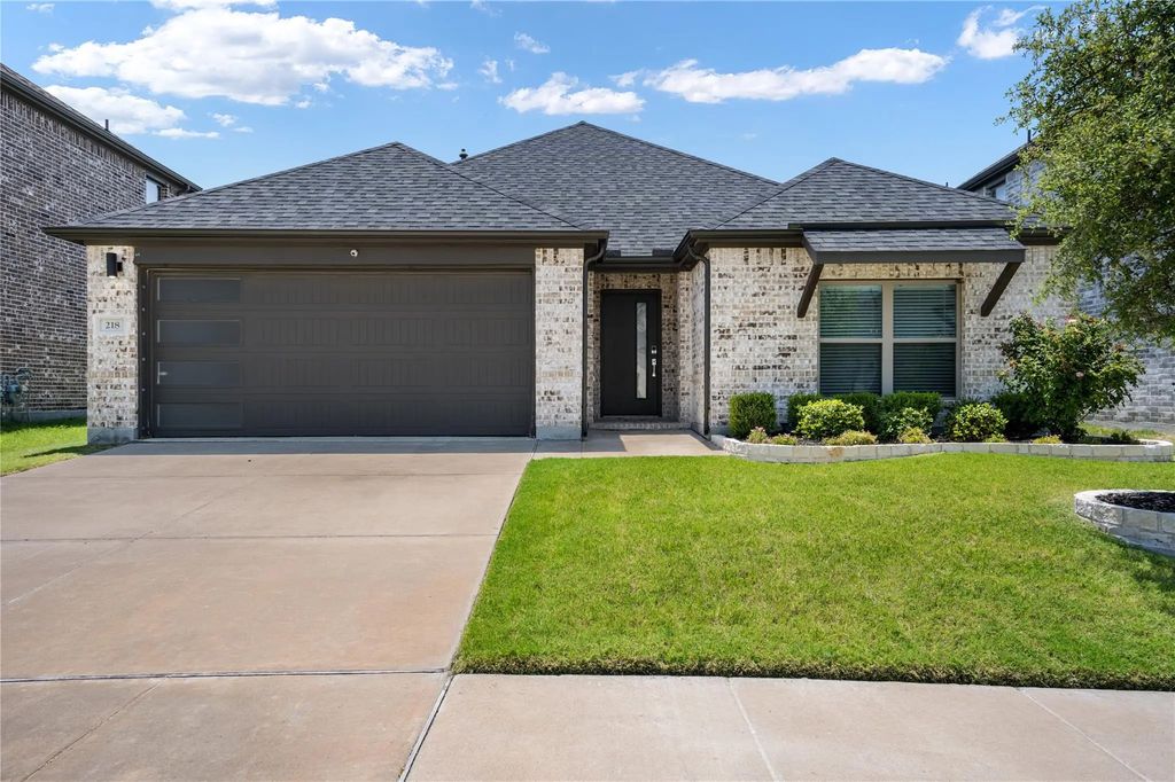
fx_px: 750
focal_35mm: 23
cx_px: 588
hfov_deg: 76.1
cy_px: 391
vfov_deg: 55.1
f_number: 8
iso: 250
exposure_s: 1/400
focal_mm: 23
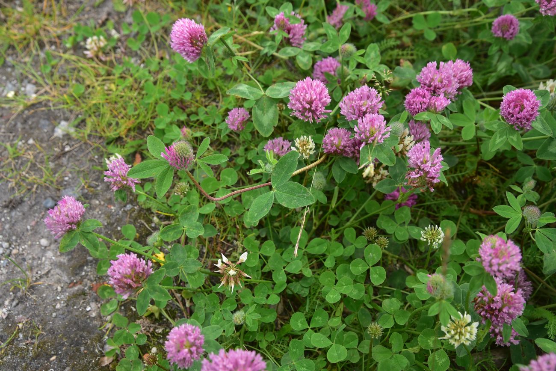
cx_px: 278
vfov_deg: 33.4
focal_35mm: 40
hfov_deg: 48.5
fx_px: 618
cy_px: 186
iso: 500
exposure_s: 1/160
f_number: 9
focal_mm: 40
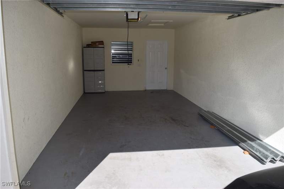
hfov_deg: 67.4
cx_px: 142
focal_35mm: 27
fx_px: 213
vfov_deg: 47.9
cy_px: 94
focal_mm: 18
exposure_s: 1/200
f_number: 8
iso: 100
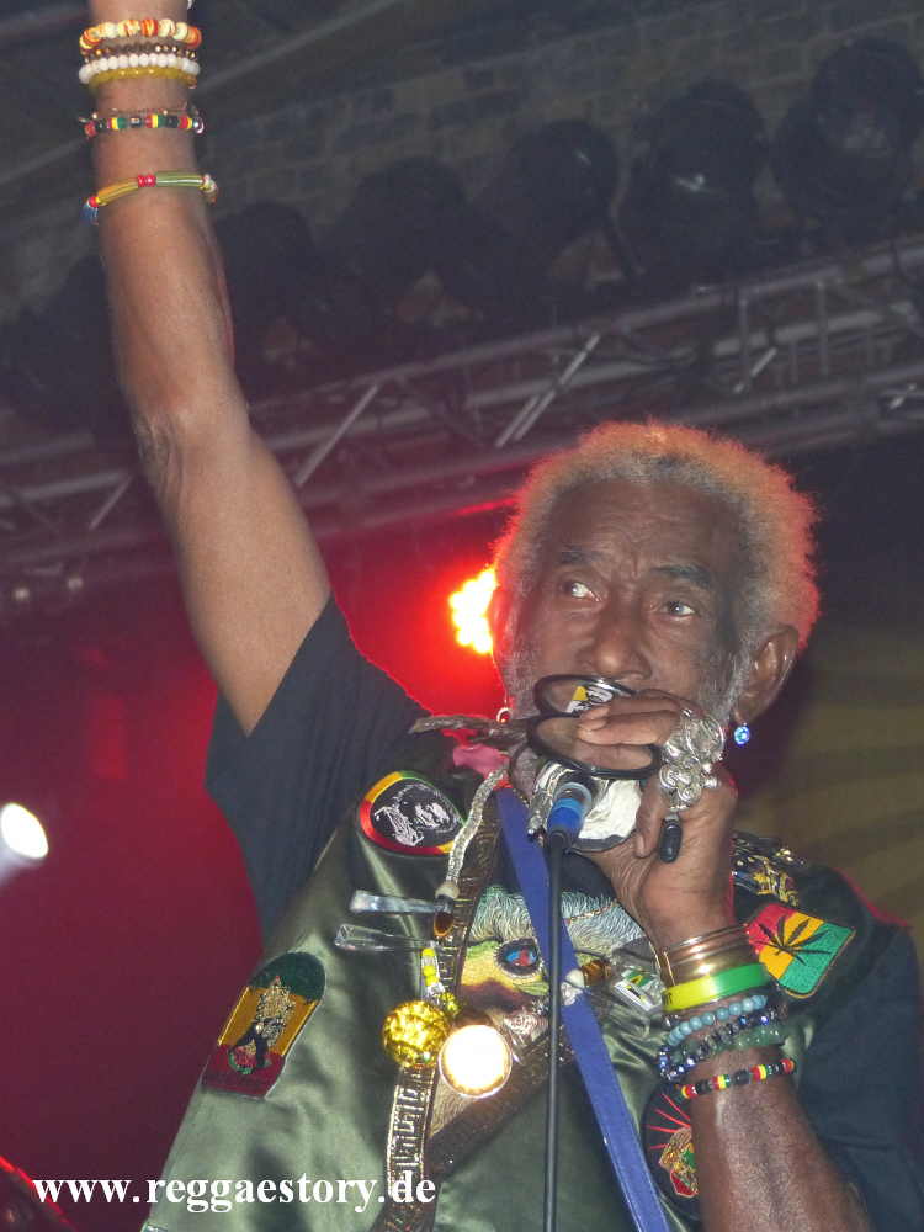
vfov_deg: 20.9
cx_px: 462
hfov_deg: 15.7
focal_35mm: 94
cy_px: 616
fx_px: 3346
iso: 400
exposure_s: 1/160
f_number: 2.8
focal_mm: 16.9
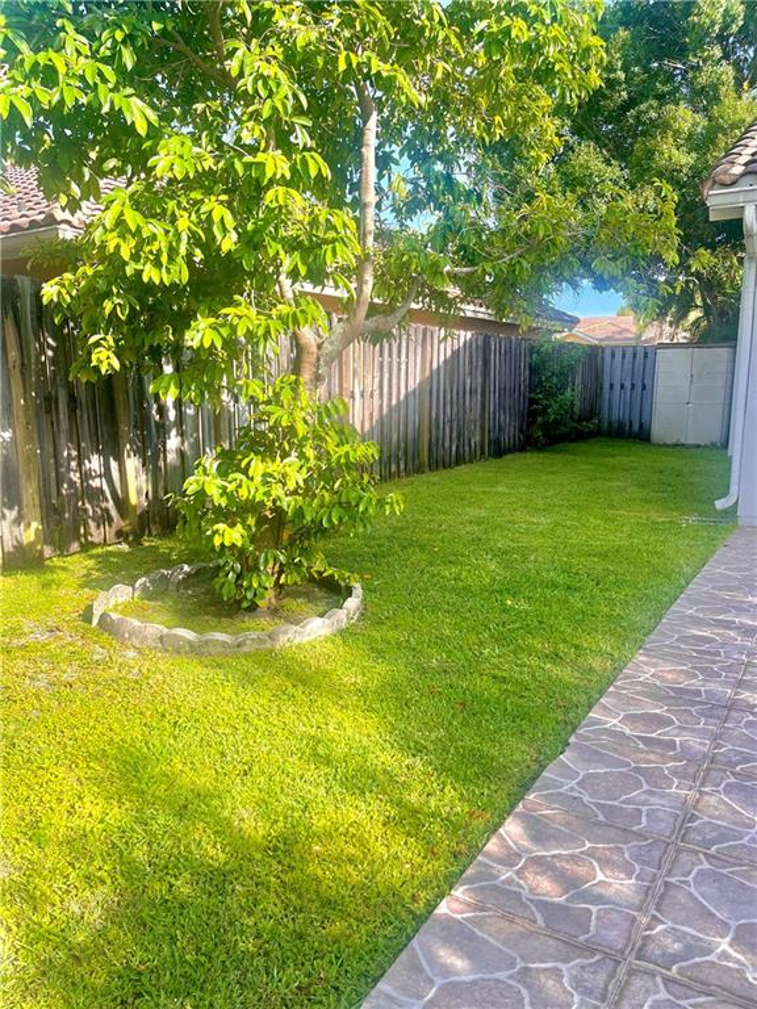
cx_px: 378
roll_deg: +0.2
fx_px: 758
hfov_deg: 53.1
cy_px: 504
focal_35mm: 26
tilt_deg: -9.6
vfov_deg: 67.3
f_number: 1.6
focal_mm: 5.1
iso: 50
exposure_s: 1/852
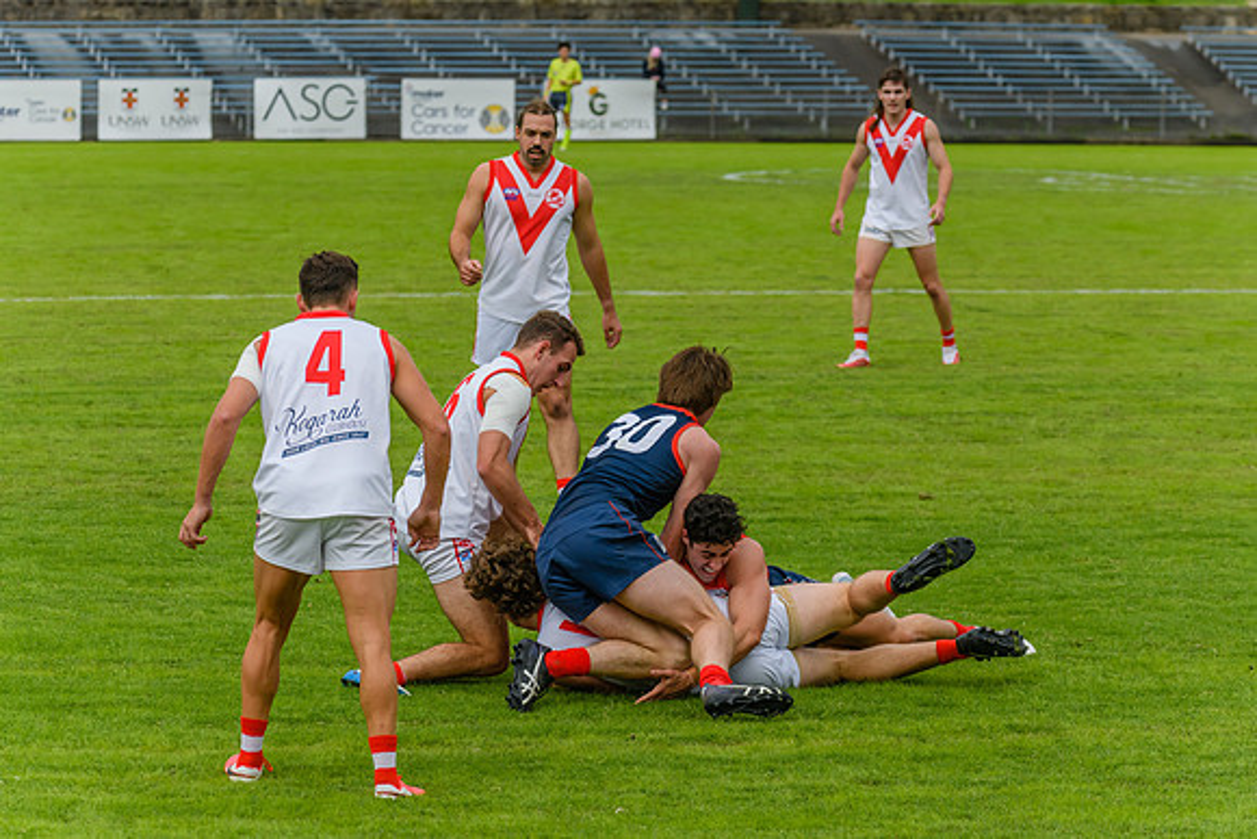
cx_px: 645
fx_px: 6476
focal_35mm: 185
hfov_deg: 11.1
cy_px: 430
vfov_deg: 7.4
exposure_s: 1/2500
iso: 800
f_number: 7.1
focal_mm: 170
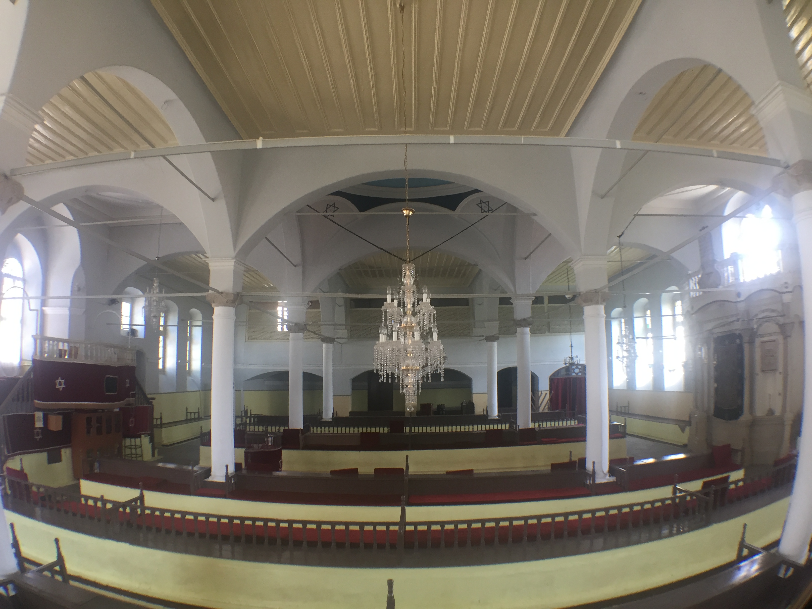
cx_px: 406
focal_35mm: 29
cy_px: 304
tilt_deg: +8.2
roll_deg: -0.6
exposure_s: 1/30
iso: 64
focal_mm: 4.15
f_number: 2.2
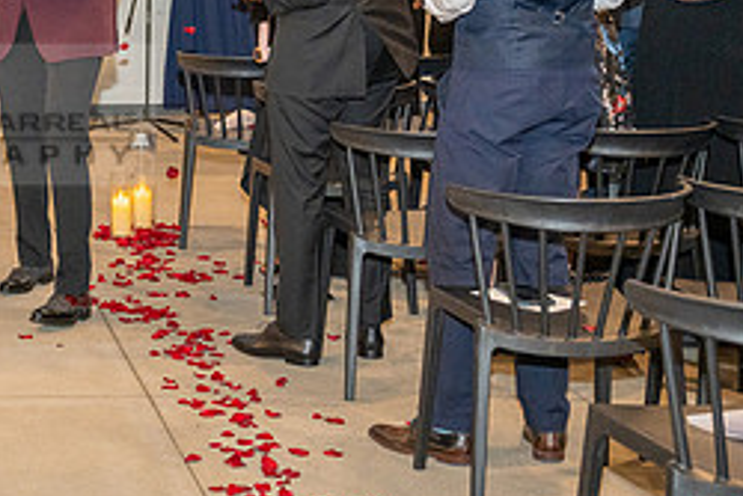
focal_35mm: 88
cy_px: 114
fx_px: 1817
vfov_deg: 15.5
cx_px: -95
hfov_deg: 21.8
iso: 1250
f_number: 3.5
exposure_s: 1/200
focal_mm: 38
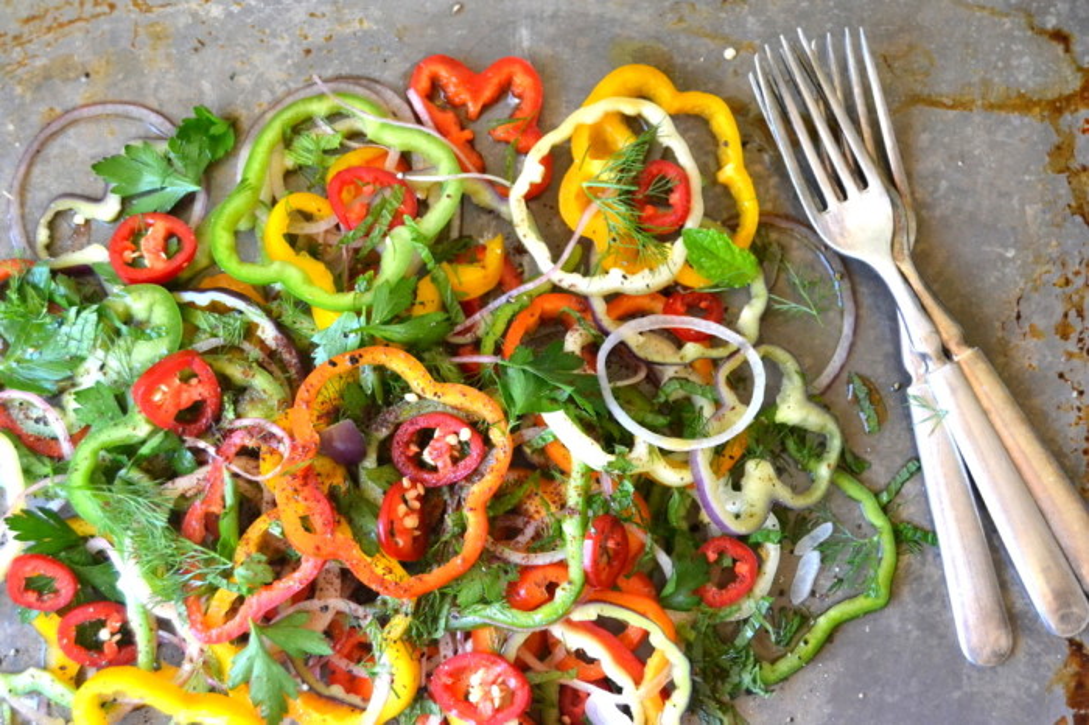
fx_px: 2041
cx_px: 544
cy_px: 362
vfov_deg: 20.1
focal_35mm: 68
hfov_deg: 29.9
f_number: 5.3
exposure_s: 1/500
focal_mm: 45
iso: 3200
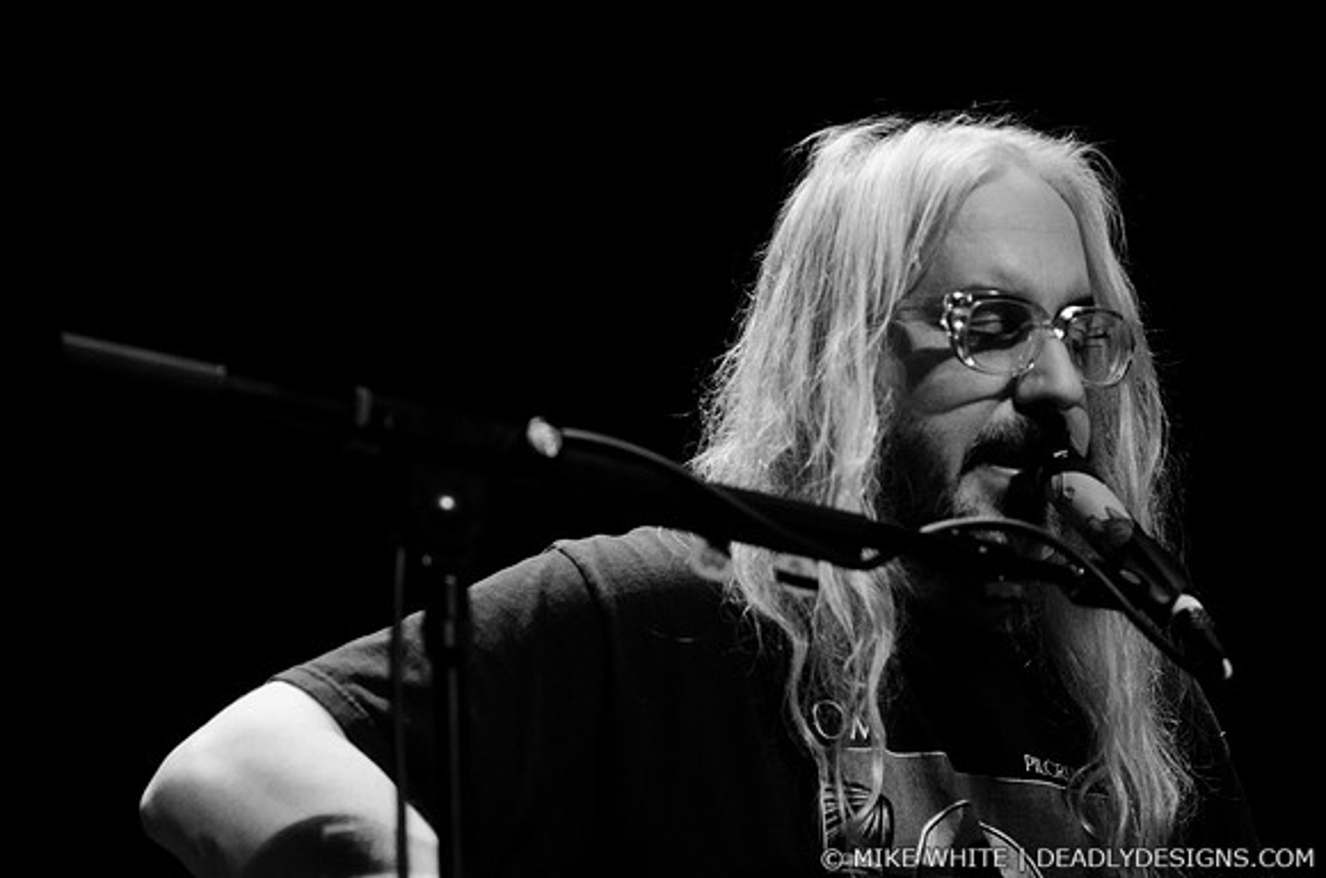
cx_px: 663
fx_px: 2867
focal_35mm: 78
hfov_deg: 26.0
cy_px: 439
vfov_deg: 17.4
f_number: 2.8
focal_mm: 52
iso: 1600
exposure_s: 1/80
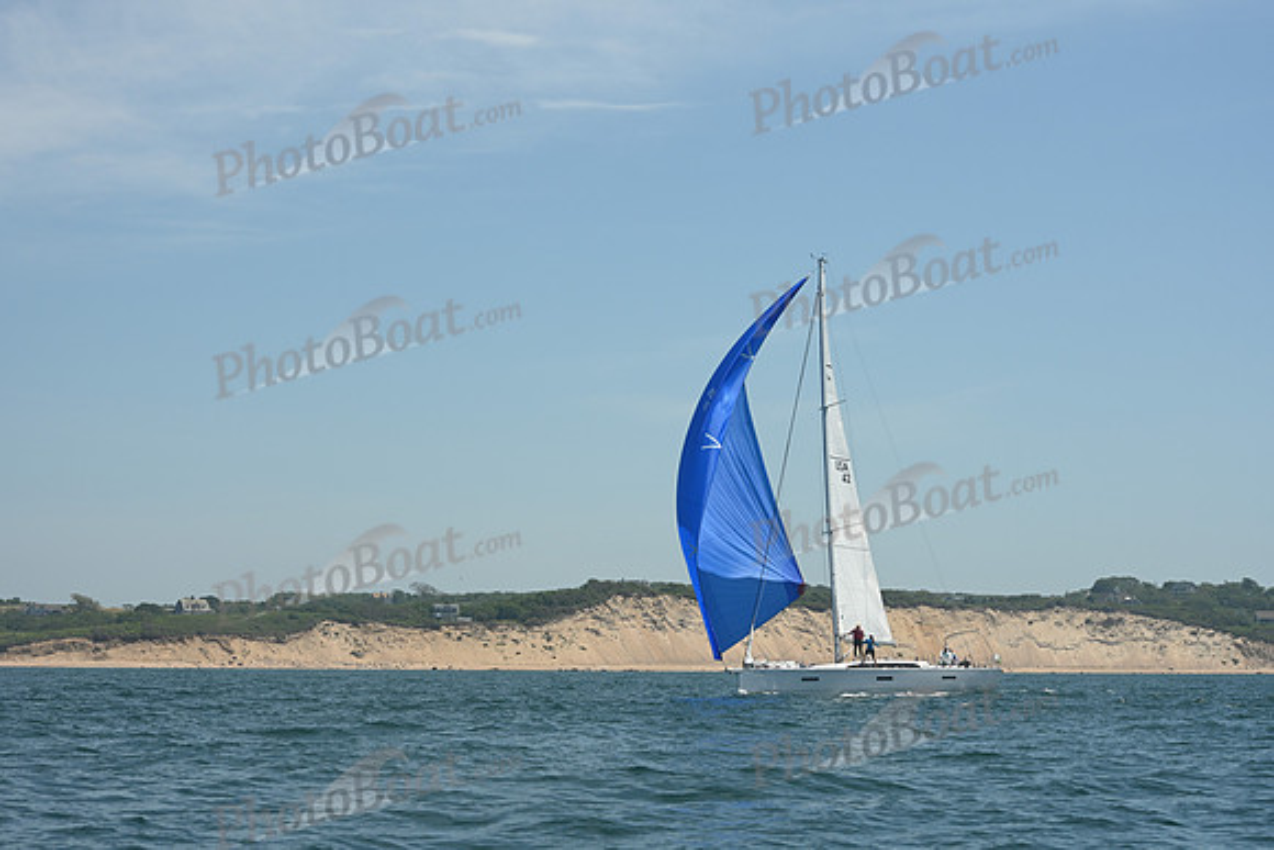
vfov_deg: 15.2
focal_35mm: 90
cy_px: 425
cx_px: 637
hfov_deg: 22.6
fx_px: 3186
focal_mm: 90
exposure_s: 1/1000
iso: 320
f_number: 9
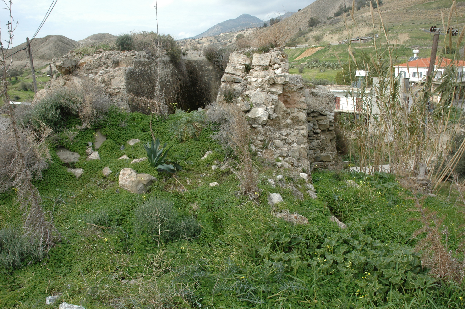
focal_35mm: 27
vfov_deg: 47.8
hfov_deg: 67.4
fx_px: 348
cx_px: 232
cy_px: 154
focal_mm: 18
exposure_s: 1/250
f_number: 8
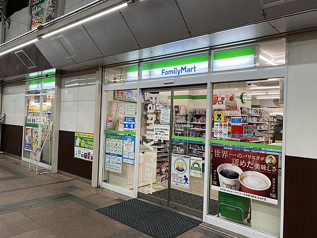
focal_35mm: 28
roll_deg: -2.6
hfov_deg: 63.4
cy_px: 119
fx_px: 256
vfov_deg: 49.7
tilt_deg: +1.3
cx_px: 158
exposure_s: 1/100
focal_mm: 3.99
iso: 64
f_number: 1.8
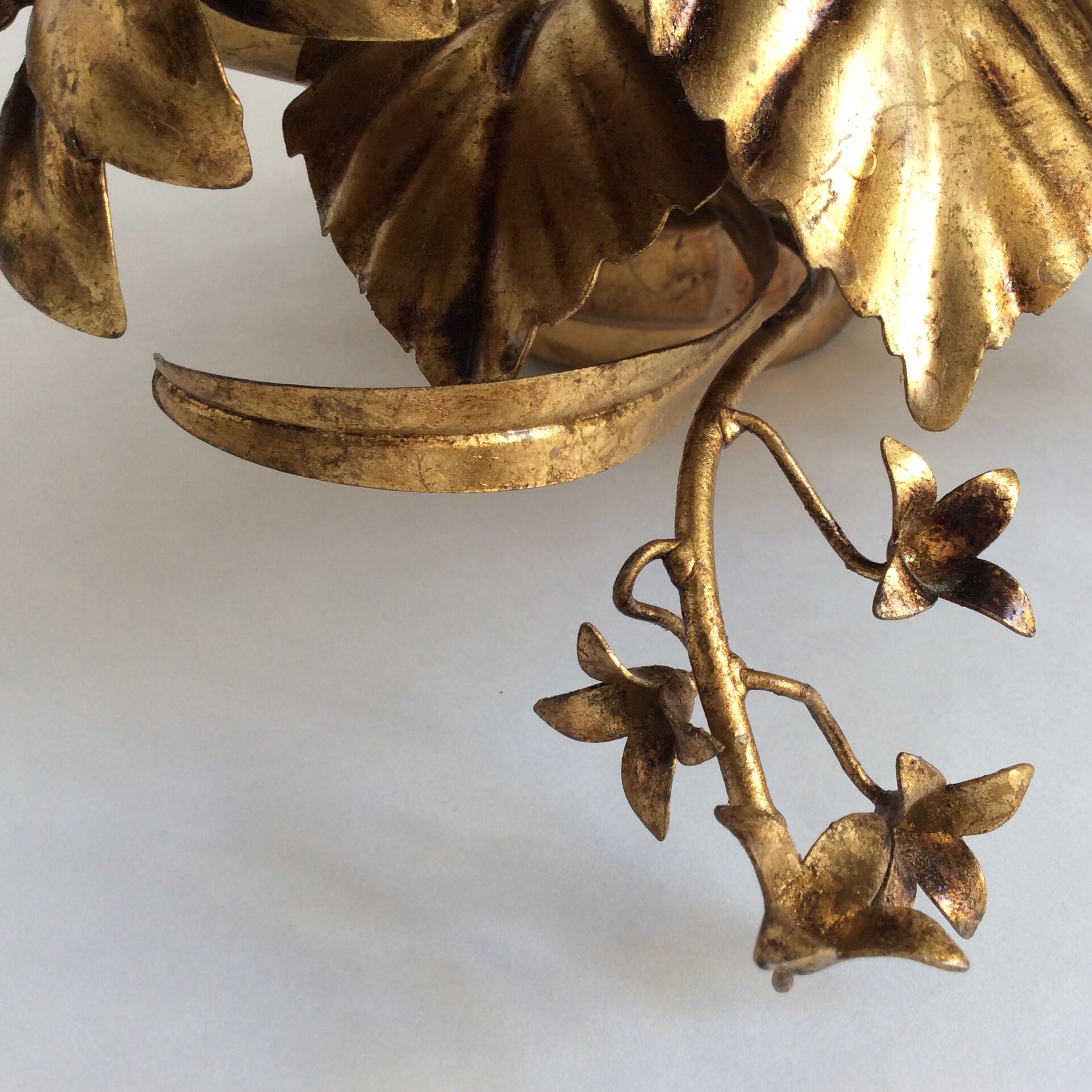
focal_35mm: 38
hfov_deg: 43.5
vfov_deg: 43.9
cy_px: 544
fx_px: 1356
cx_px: 695
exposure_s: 1/25
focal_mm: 3.3
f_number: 2.4
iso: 32
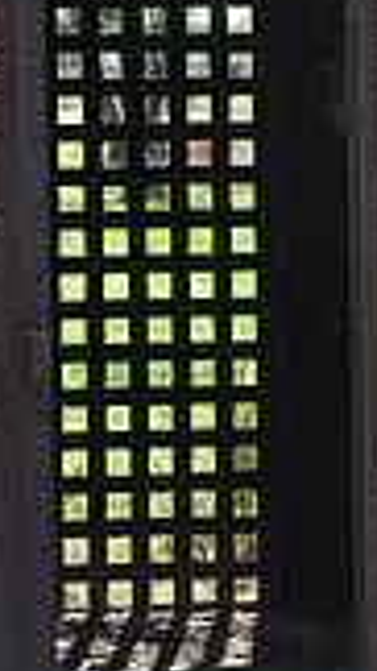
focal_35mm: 191
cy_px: 205
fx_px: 3398
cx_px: 311
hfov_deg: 6.3
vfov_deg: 11.3
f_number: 9
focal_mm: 34
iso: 200
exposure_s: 1/80
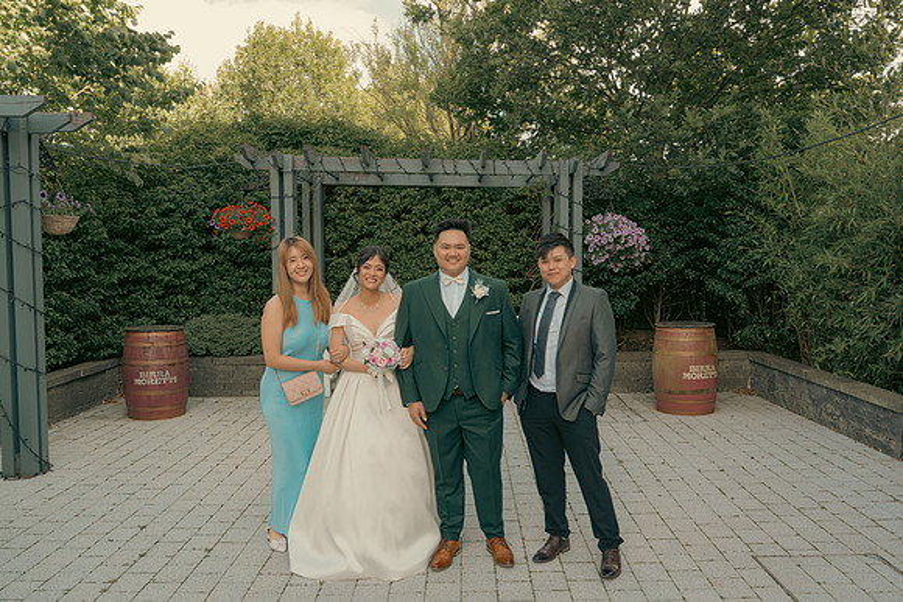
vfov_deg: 43.6
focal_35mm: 30
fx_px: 753
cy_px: 301
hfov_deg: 61.9
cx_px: 452
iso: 200
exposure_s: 1/160
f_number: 5.6
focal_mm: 30
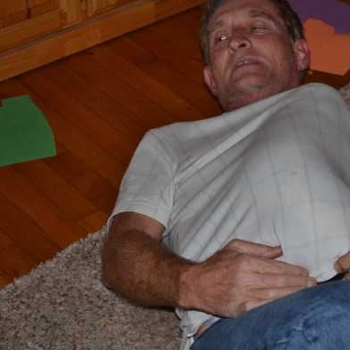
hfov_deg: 16.3
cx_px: 225
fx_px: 1220
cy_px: 177
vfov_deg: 16.3
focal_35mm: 107
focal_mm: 55
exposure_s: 1/60
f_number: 5.6
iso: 200
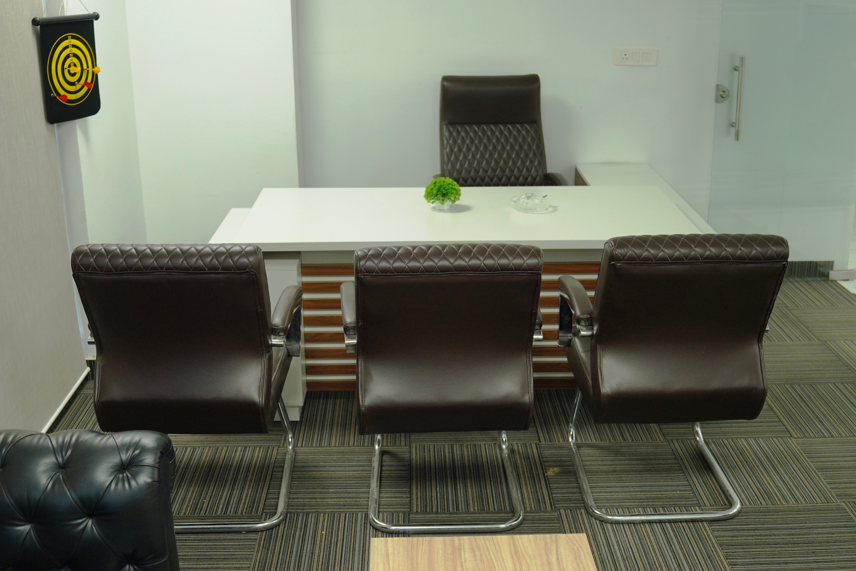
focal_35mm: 42
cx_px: 428
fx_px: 999
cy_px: 286
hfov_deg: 46.4
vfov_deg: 31.9
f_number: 2.8
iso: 800
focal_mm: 28
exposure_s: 1/160
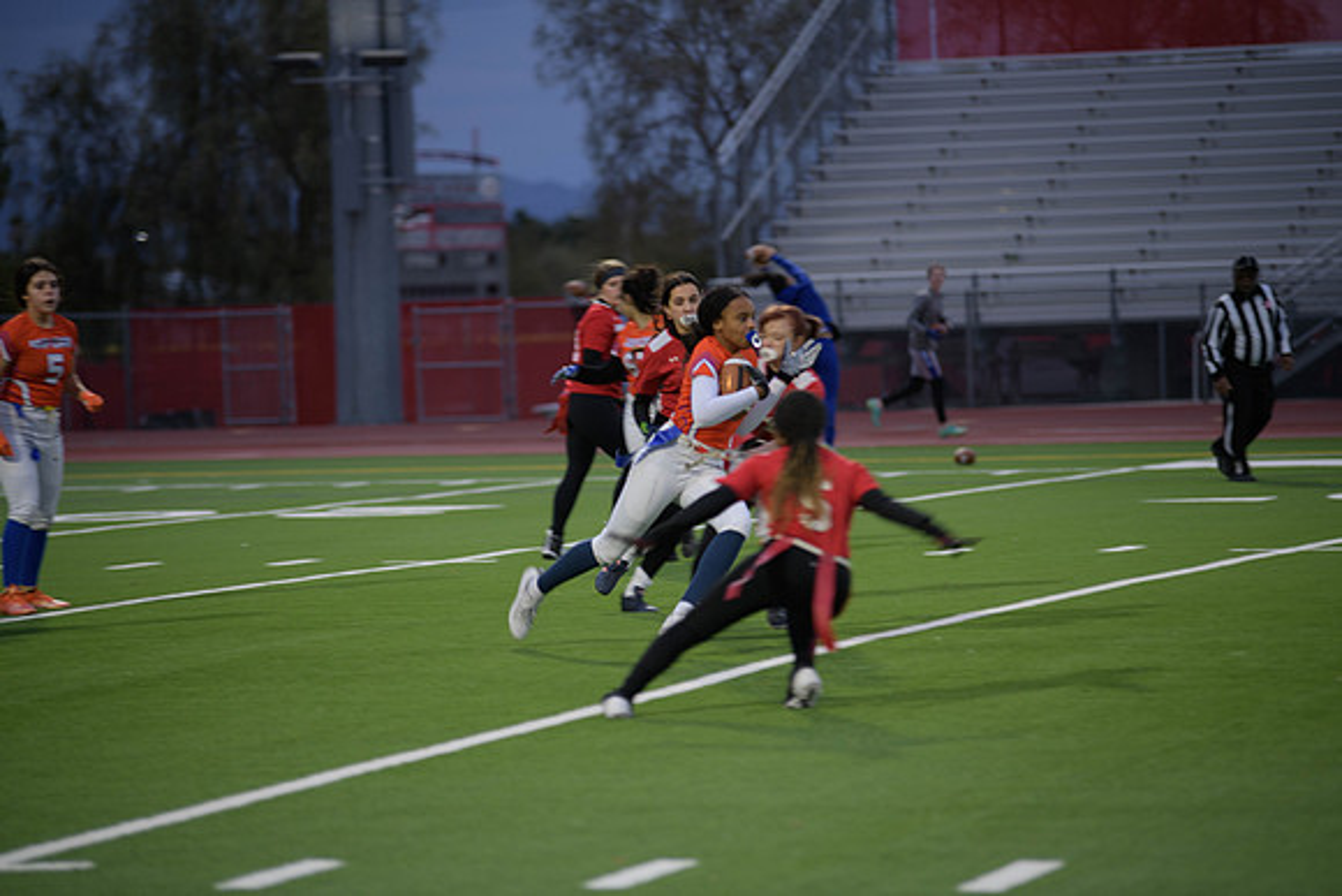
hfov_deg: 12.4
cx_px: 671
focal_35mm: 165
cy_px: 448
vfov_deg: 8.3
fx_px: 6152
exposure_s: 1/200
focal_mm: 165
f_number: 2.8
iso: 360
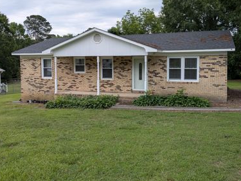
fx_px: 223
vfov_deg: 44.0
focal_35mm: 32
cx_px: 132
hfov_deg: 56.7
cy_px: 76
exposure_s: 1/600
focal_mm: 4.53
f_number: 1.7
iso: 26
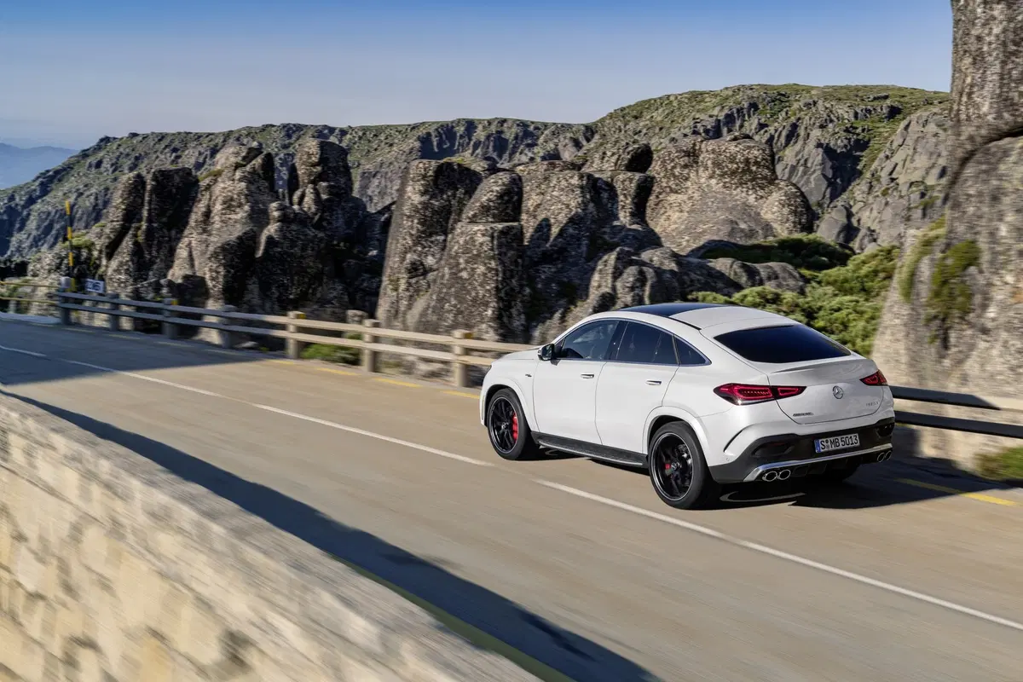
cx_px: 512
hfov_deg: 41.1
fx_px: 1364
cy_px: 341
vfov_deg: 28.1
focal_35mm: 48
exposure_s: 1/160
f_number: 11
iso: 100
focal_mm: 48
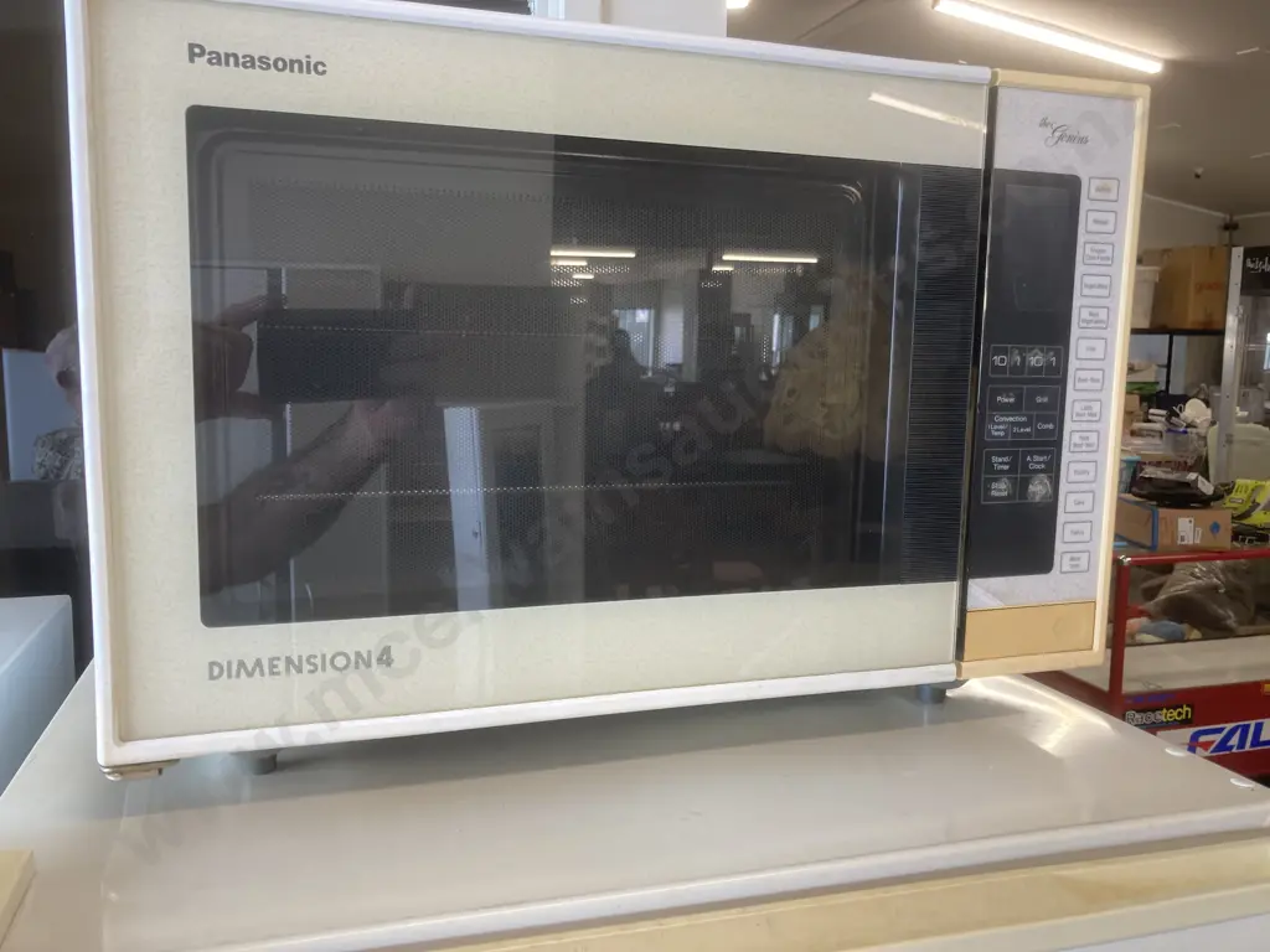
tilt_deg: -6.6
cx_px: 635
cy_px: 476
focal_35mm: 28
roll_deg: -2.8
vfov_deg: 49.7
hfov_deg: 63.4
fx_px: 1027
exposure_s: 1/50
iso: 40
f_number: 1.8
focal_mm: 3.99
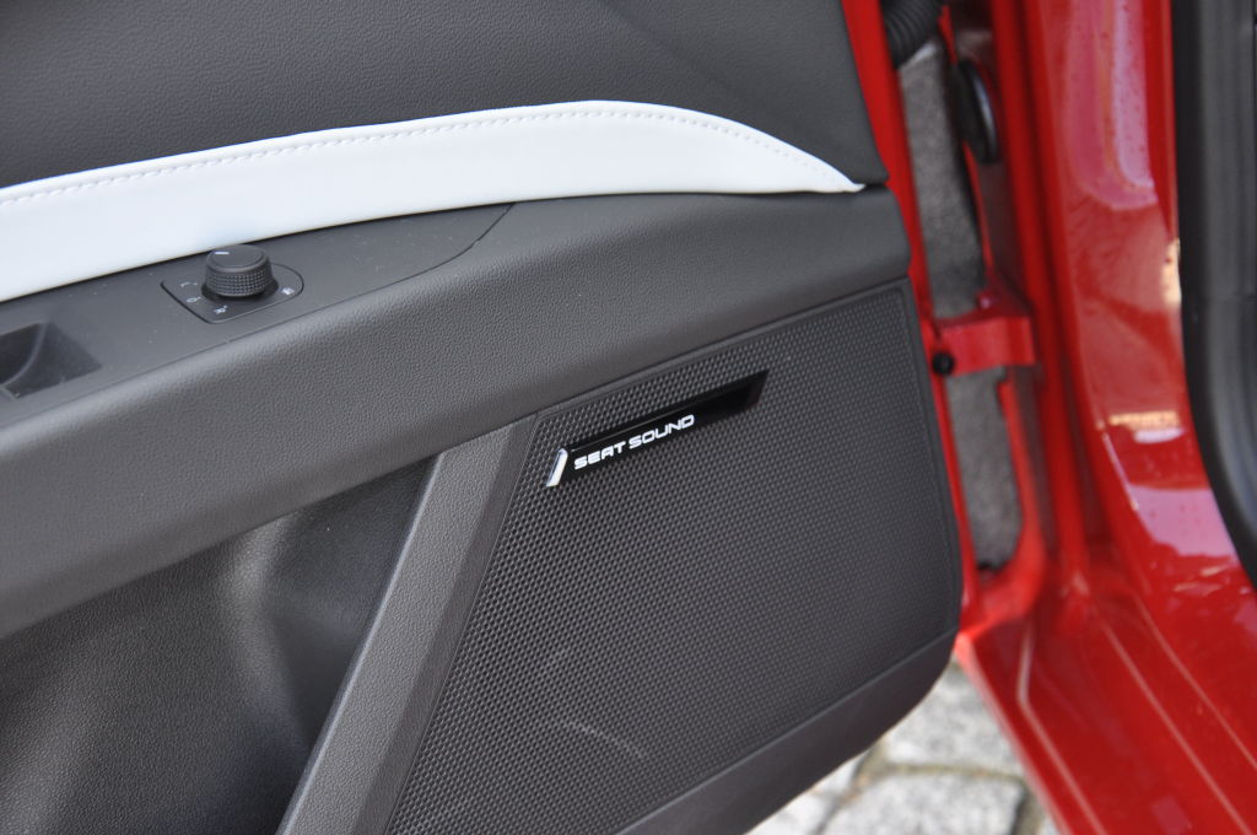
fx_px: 2615
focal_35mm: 75
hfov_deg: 27.0
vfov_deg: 18.1
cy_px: 418
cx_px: 628
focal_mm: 50
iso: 560
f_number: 5
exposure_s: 1/125
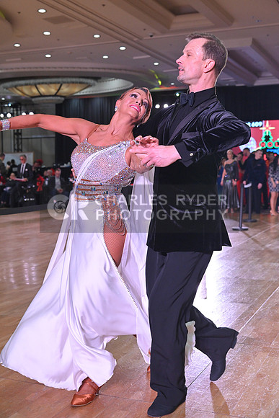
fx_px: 558
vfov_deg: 41.1
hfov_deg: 28.1
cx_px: 140
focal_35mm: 48
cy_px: 209
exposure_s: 1/400
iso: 2500
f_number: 5
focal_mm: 48
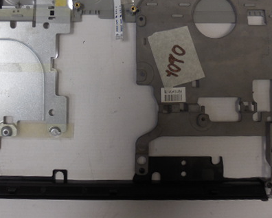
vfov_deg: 35.8
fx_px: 330
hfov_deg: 44.0
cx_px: 87
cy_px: 59
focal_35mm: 41
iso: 200
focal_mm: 4.6
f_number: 3.5
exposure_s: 1/30
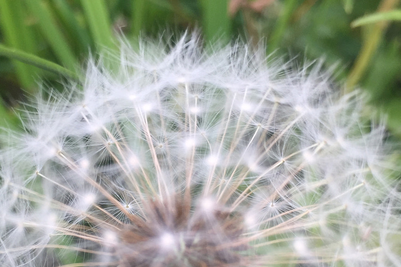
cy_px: 205
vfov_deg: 23.5
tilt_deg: -40.2
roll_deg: -6.3
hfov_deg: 34.9
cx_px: 158
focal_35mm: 57
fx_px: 635
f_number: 2.2
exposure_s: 1/282
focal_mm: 4.15
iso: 32
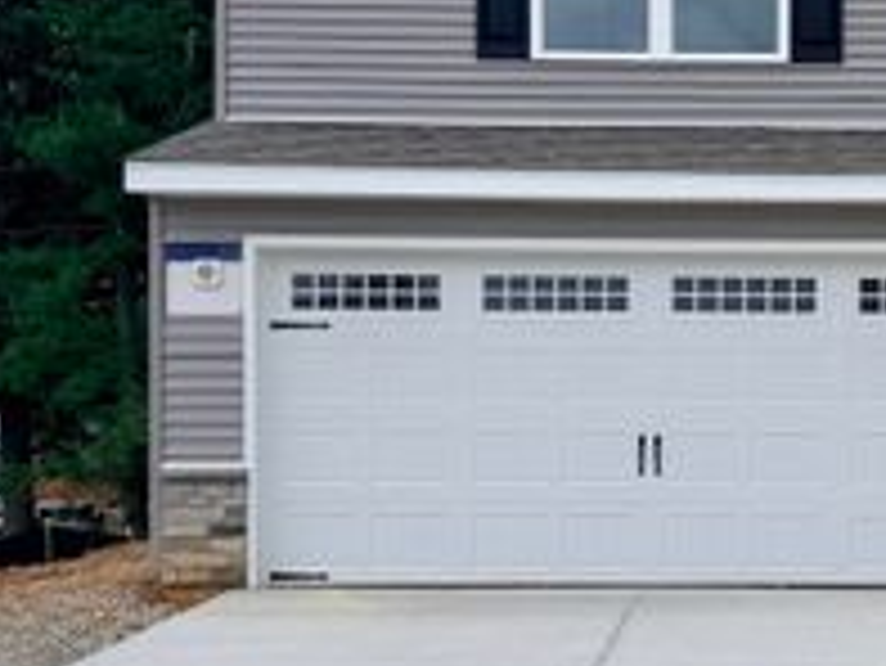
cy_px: 281
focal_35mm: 61
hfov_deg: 29.6
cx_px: 882
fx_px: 1562
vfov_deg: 24.0
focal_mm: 6.76
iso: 80
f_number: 1.8
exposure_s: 1/5700
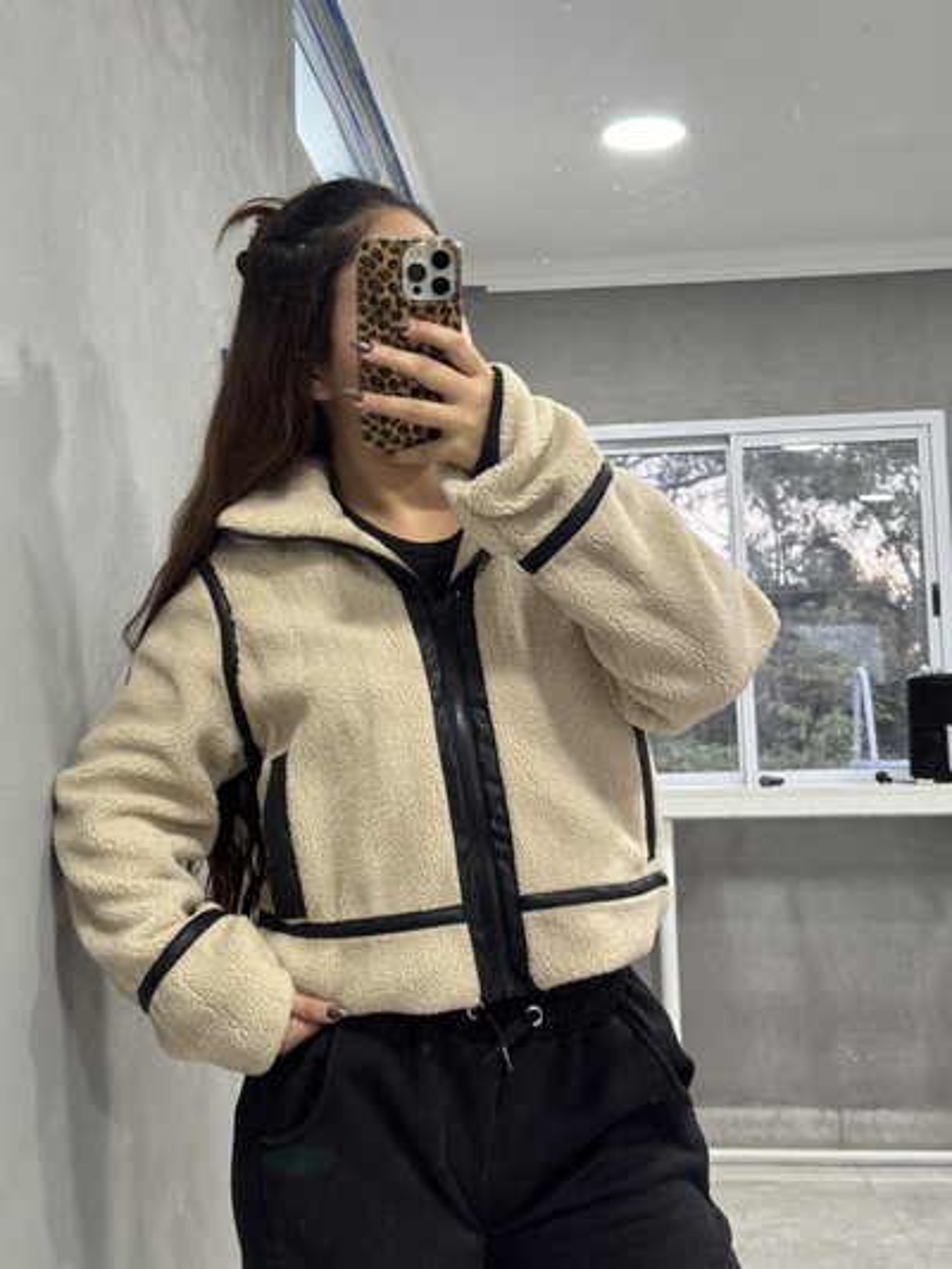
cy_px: 634
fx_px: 1759
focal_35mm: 48
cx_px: 476
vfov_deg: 39.6
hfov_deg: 30.3
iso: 160
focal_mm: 6.76
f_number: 1.78
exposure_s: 1/50
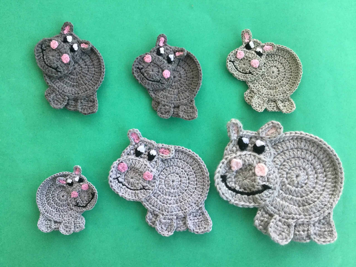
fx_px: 319
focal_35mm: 31
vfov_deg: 45.4
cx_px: 178
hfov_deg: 58.4
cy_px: 134
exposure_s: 1/33
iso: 50
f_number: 2.4
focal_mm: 3.3
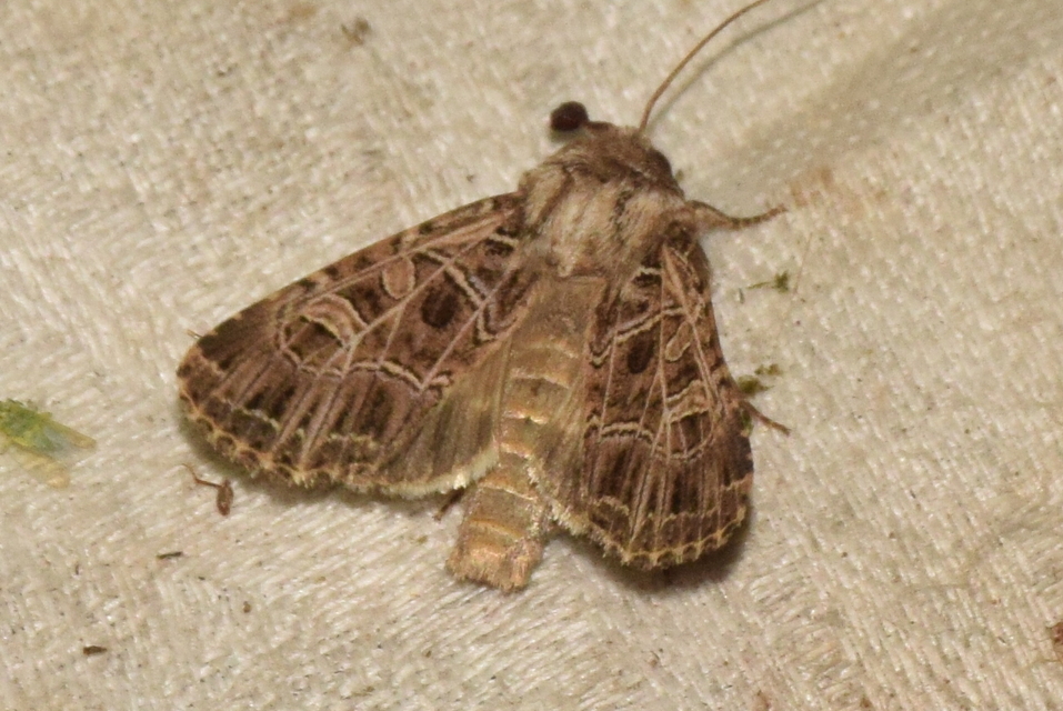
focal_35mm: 210
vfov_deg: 6.6
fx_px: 6206
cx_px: 532
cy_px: 356
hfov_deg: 9.8
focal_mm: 140
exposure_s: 1/160
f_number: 16
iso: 800
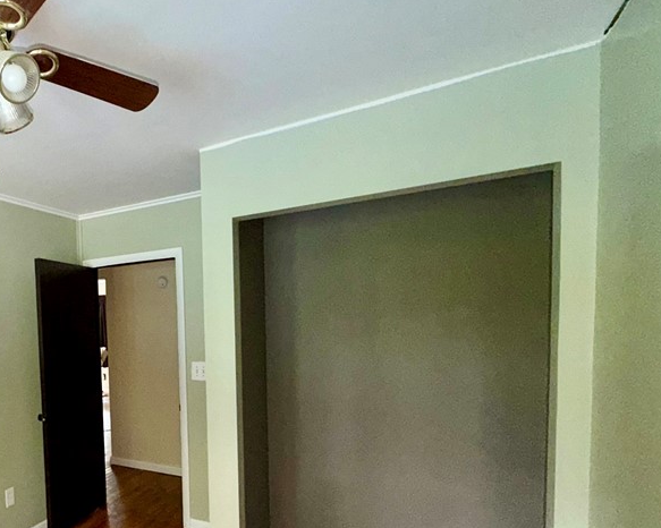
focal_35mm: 24
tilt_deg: -2.8
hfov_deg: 61.9
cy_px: 349
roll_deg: +3.0
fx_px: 469
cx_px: 96
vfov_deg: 57.5
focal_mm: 2.22
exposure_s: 1/60
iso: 200
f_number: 2.2
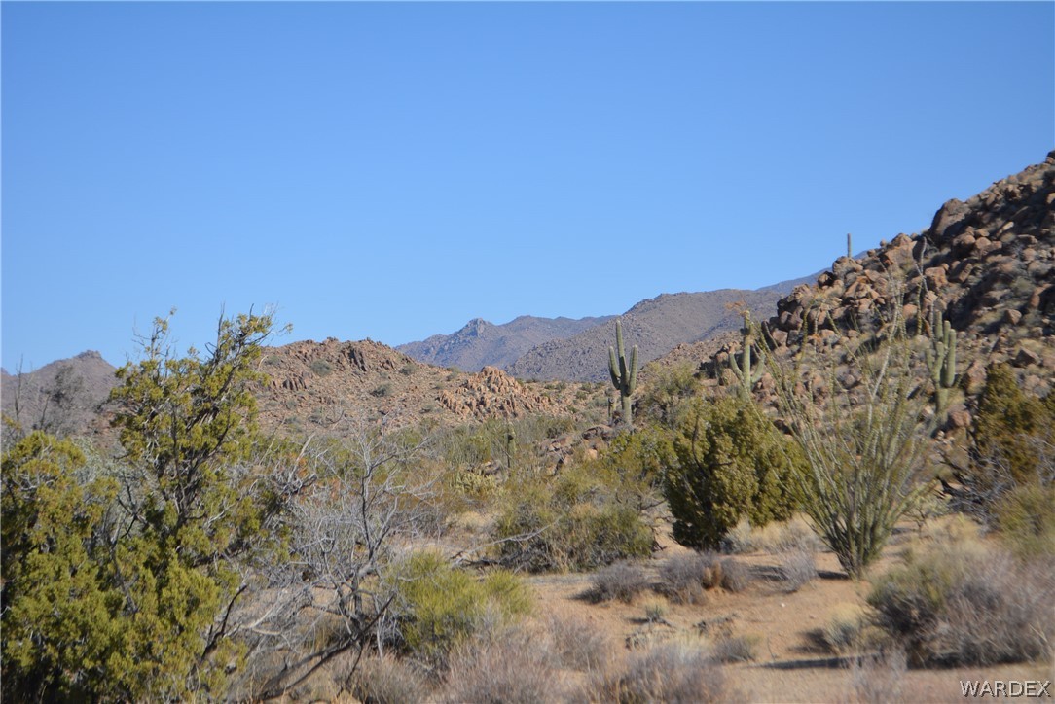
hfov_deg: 24.6
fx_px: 2419
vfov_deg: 16.6
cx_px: 528
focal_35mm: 82
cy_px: 352
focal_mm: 55
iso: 400
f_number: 7.1
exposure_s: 1/1600
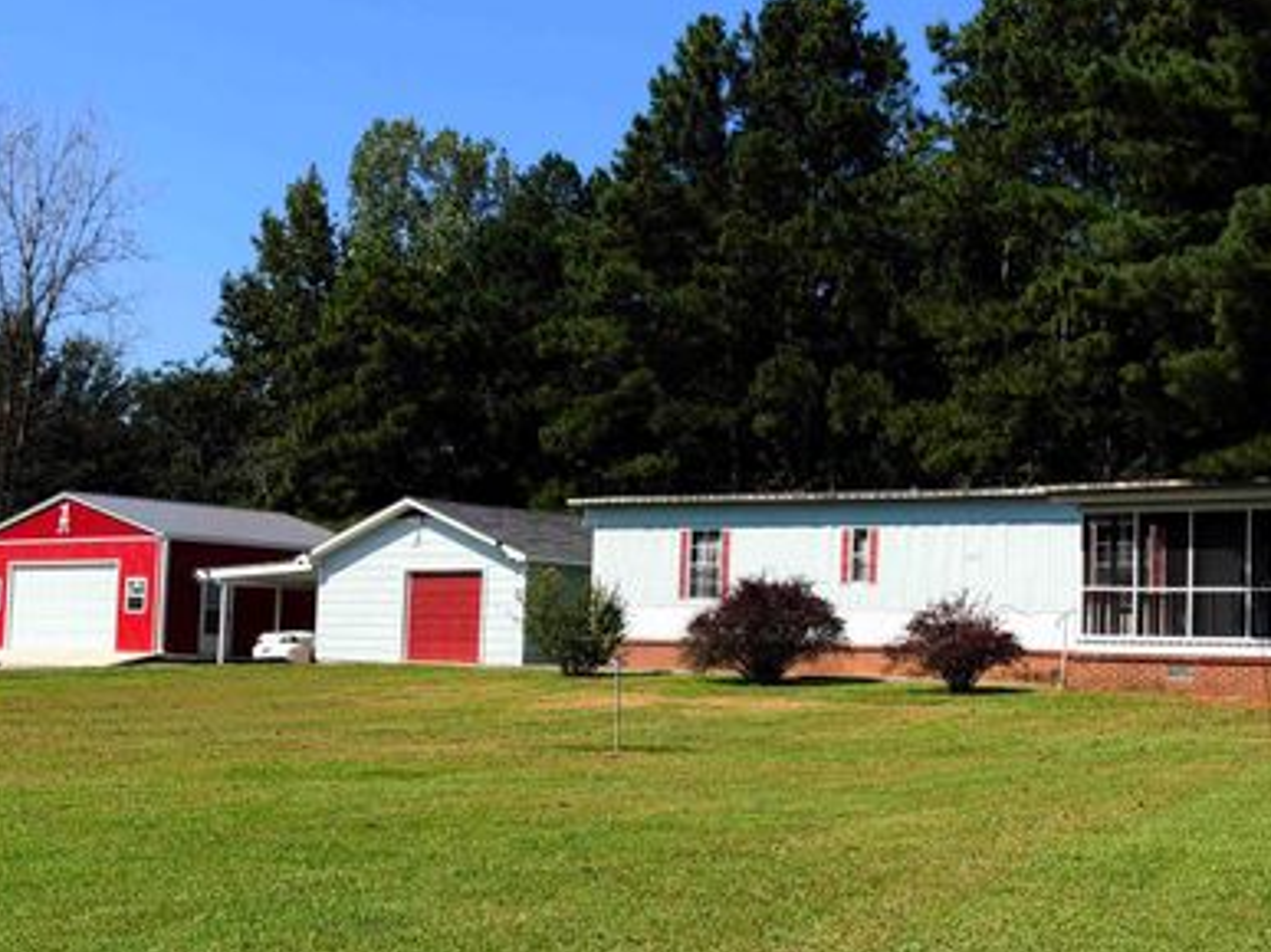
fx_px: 2276
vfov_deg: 23.6
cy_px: 537
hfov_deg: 31.2
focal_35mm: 62
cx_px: 624
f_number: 1.78
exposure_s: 1/4878
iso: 64
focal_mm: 6.76
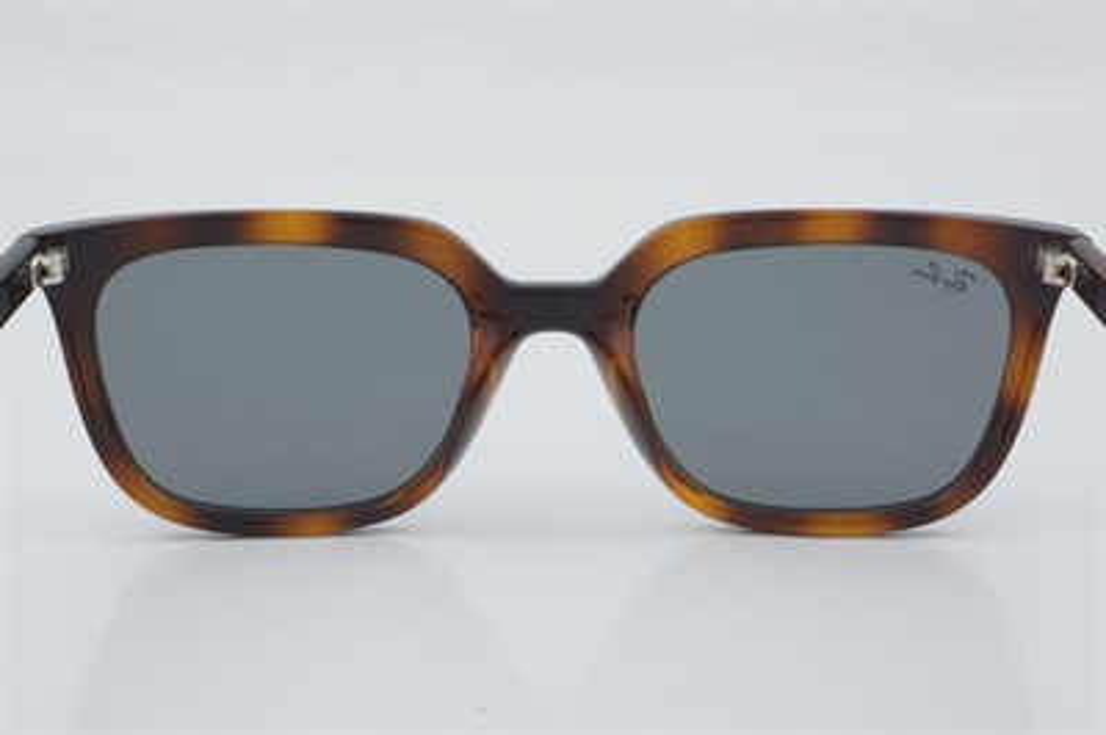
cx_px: 553
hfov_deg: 24.6
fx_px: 2532
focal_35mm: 82
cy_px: 368
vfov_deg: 16.5
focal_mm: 55
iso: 100
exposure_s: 1/4
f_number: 29
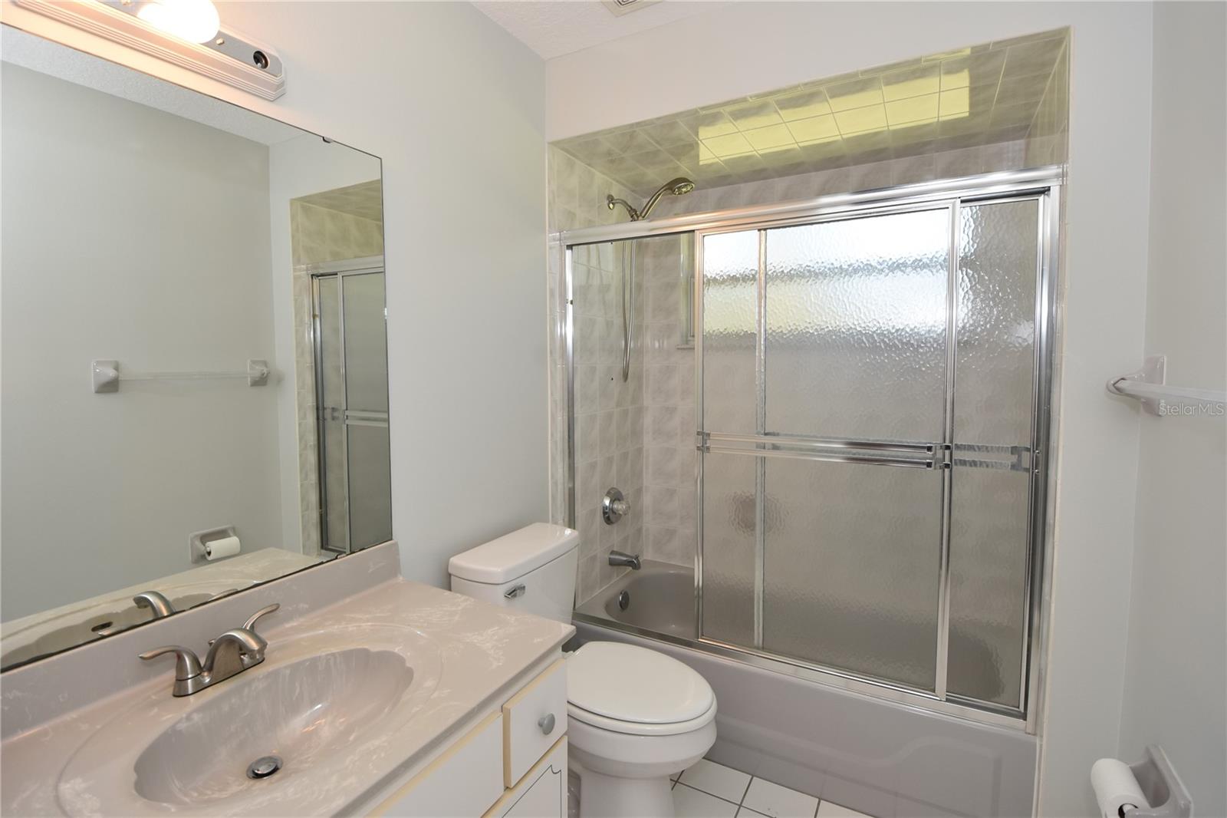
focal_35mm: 16
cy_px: 409
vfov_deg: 72.0
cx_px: 614
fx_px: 562
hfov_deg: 95.0
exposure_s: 1/80
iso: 200
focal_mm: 11
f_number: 4.5
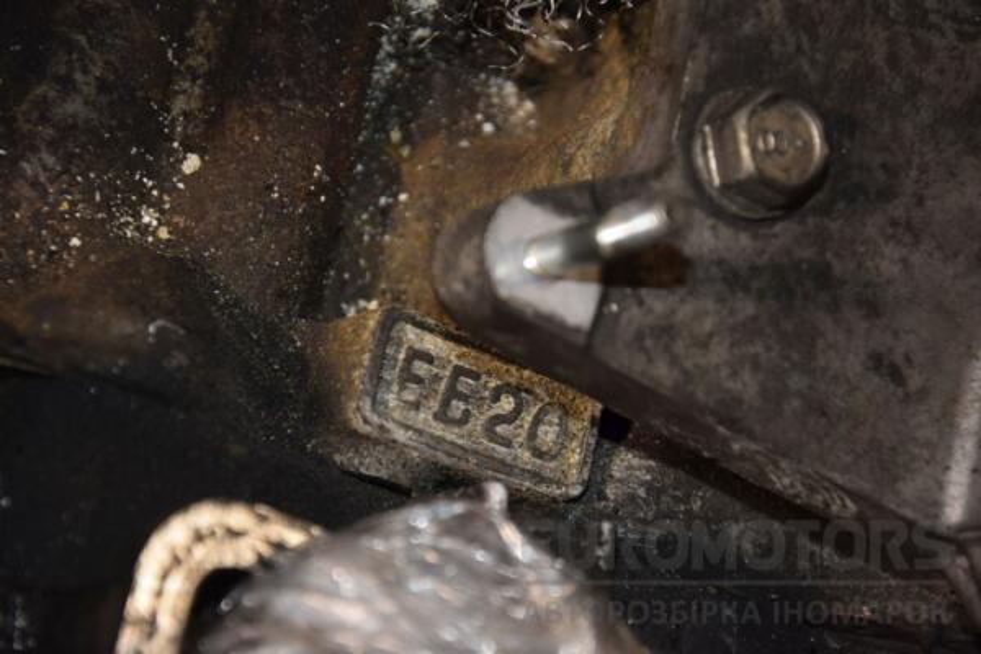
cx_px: 490
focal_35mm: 158
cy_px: 327
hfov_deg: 13.0
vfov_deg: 8.7
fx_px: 4292
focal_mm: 105
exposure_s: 1/60
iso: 800
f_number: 5.6
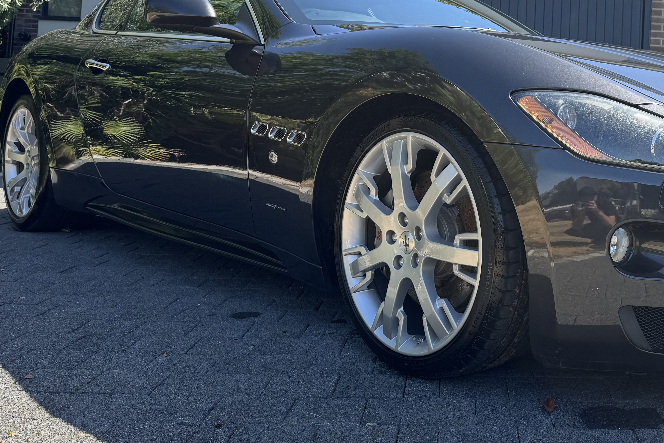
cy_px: 165
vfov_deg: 31.1
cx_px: 479
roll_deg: -2.8
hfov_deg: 44.3
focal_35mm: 43
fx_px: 793
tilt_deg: +5.1
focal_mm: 6.76
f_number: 1.78
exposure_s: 1/1131
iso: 80
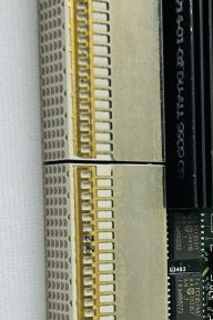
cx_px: 288
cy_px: 270
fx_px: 923
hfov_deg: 12.7
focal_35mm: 104
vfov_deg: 19.4
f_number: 1.78
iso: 125
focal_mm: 6.86
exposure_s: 1/120
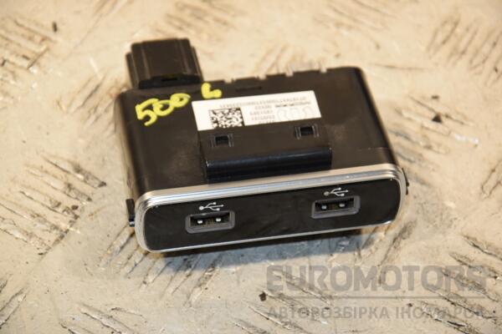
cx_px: 251
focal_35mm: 158
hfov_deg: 13.0
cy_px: 167
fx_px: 2196
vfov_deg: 8.7
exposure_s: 1/200
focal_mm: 105
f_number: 7.1
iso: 800
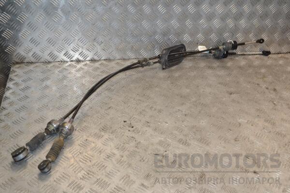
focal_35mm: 36
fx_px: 290
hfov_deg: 53.1
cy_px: 96
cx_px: 145
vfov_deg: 36.9
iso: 800
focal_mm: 24
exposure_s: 1/200
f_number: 8
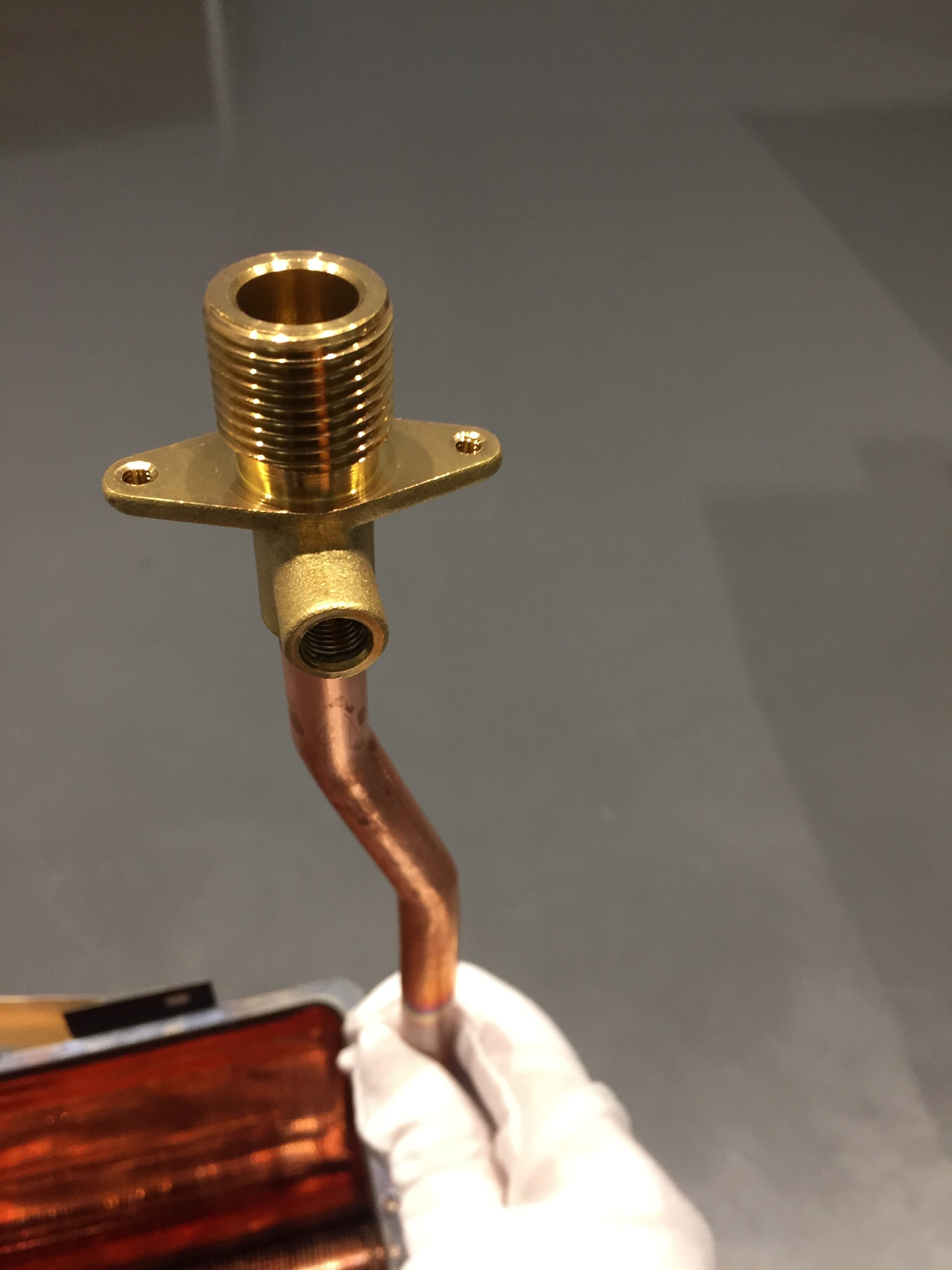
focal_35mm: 29
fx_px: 1063
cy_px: 635
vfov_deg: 61.7
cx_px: 476
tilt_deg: -47.7
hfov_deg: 48.2
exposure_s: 1/33
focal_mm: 4.15
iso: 160
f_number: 2.2
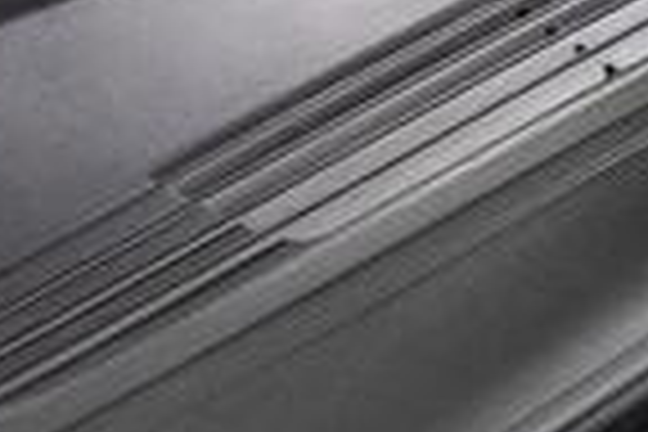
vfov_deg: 12.0
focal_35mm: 107
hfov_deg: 15.8
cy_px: 713
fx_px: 1926
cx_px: 1228
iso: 2500
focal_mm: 24
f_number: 4
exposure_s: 1/60
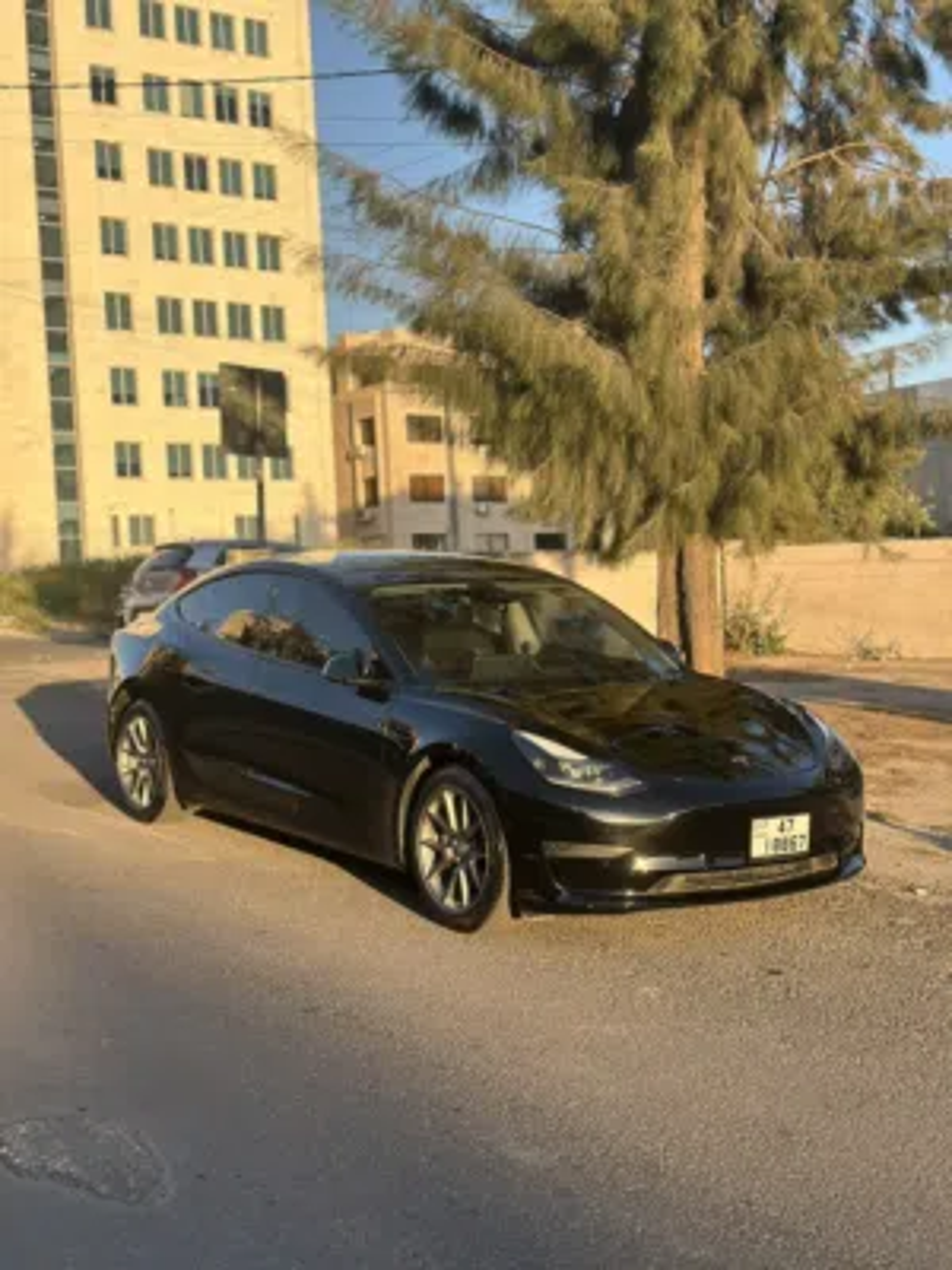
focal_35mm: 48
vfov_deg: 39.7
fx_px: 1760
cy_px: 635
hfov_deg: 30.3
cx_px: 476
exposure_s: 1/1212
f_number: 1.78
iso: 80
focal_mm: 6.86
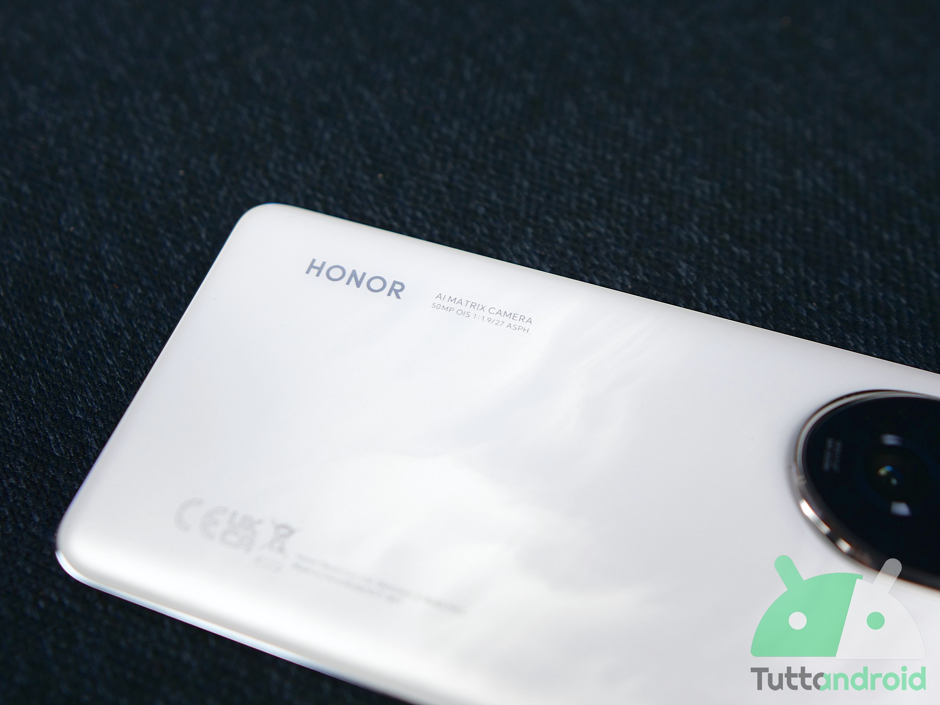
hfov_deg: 56.8
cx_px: 470
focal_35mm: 32
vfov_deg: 44.2
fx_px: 869
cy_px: 352
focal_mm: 16
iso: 200
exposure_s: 1/80
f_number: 2
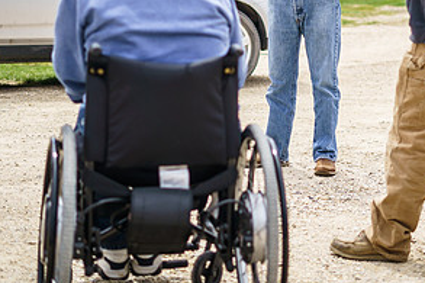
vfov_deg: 13.4
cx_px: 281
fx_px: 1192
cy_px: 24
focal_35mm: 101
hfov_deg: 20.2
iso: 200
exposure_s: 1/5000
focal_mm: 50
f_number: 2
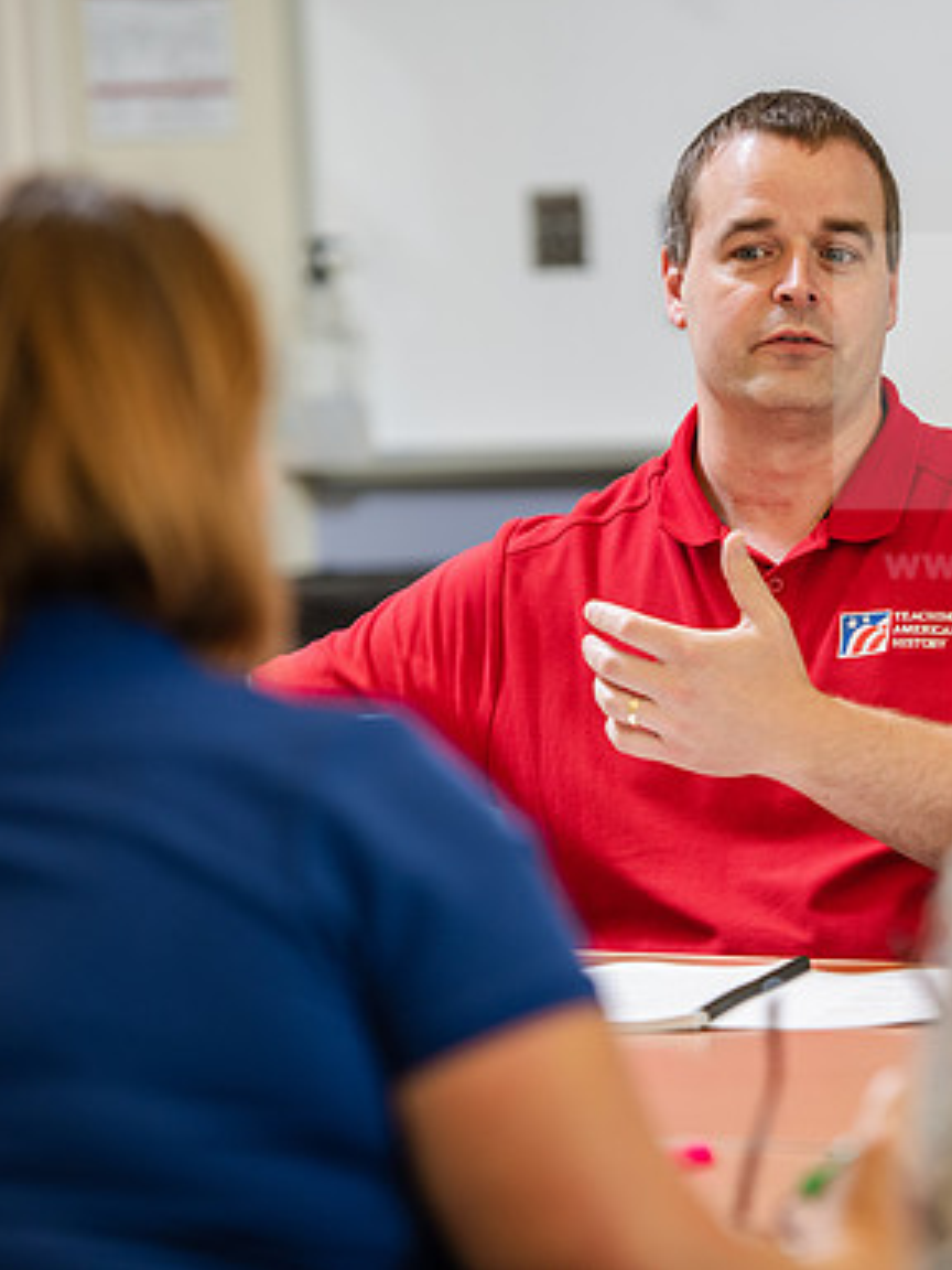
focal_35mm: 189
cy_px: 633
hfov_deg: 7.8
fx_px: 6930
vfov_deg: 10.5
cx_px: 734
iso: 640
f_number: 3.2
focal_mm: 130
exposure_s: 1/200
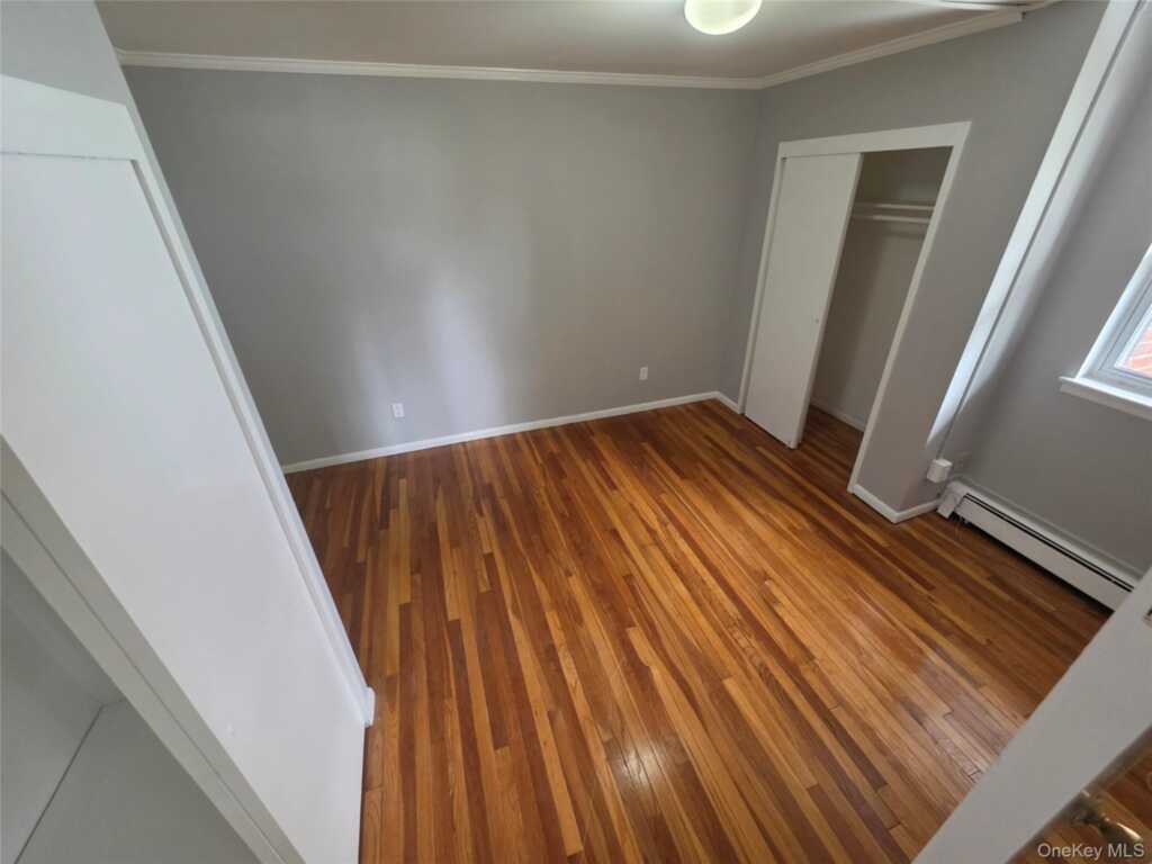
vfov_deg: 89.9
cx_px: 576
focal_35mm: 13
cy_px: 432
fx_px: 433
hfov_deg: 106.2
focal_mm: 2.2
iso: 400
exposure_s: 1/60
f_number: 1.9
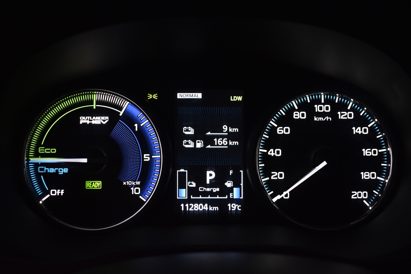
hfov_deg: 51.3
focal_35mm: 38
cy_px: 137
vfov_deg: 35.5
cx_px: 206
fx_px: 428
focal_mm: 25
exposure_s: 1/40
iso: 800
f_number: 4
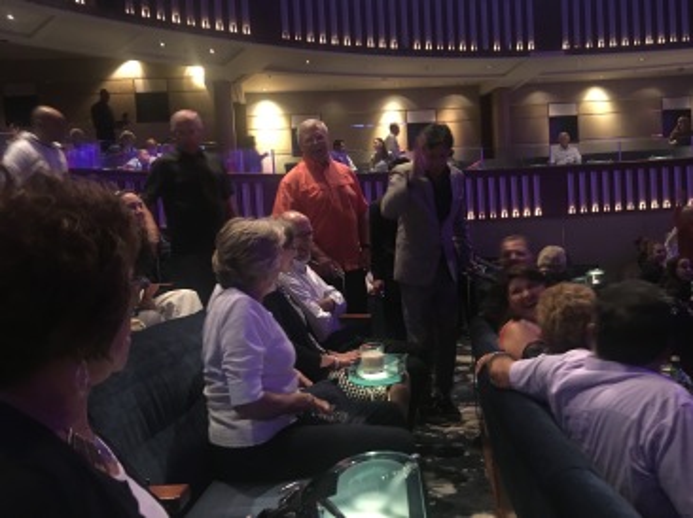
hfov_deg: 61.7
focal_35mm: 29
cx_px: 346
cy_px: 259
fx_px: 580
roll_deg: +3.6
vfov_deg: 48.2
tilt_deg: -4.1
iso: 400
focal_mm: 4.15
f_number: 2.2
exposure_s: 1/15
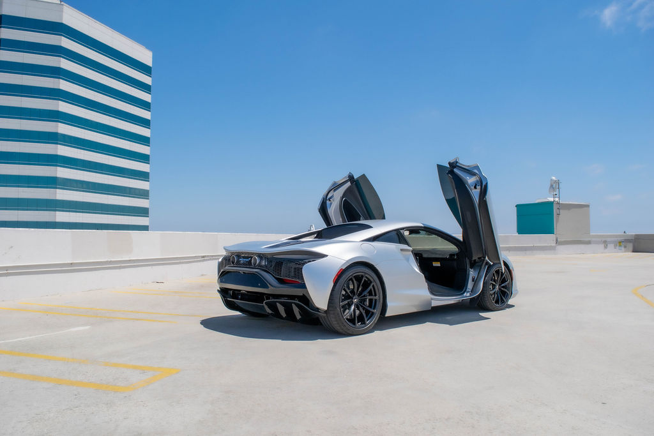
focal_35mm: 27
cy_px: 218
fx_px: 491
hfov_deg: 67.4
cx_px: 327
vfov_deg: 47.9
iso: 320
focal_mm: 18
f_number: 8
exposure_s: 1/2000
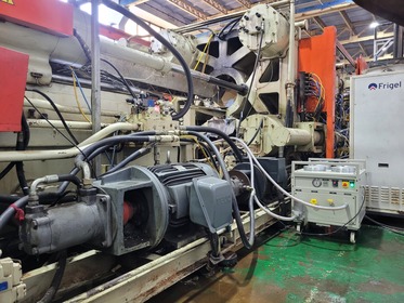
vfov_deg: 53.1
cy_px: 152
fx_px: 304
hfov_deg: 67.3
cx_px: 202
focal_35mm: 26
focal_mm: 5.4
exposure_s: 1/50
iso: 320
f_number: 1.8
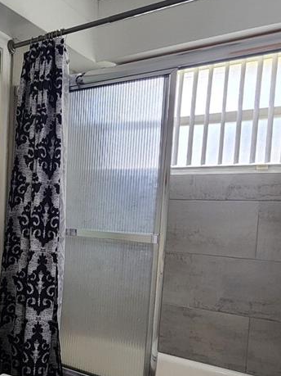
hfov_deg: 37.1
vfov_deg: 53.5
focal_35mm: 34
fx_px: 368
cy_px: 232
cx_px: -5
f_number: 2.2
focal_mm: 2.2
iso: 320
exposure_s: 1/30
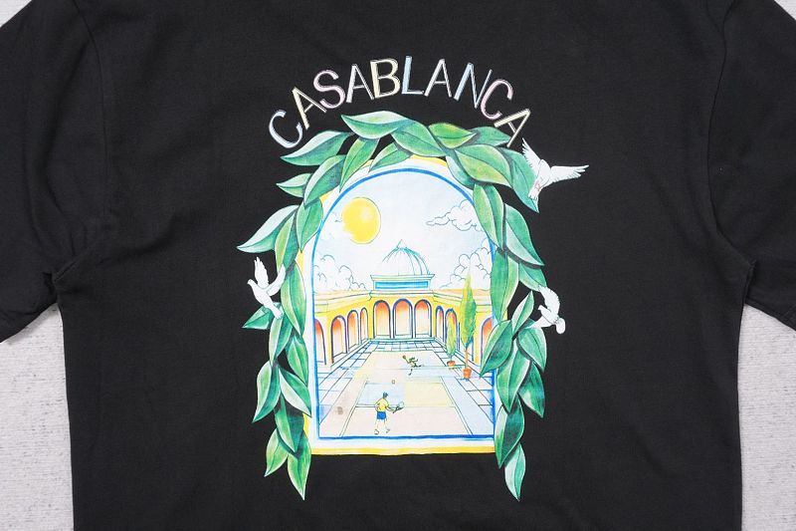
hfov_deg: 57.2
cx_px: 398
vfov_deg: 40.0
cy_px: 266
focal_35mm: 33
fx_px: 729
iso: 1600
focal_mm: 22
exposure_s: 1/100
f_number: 10
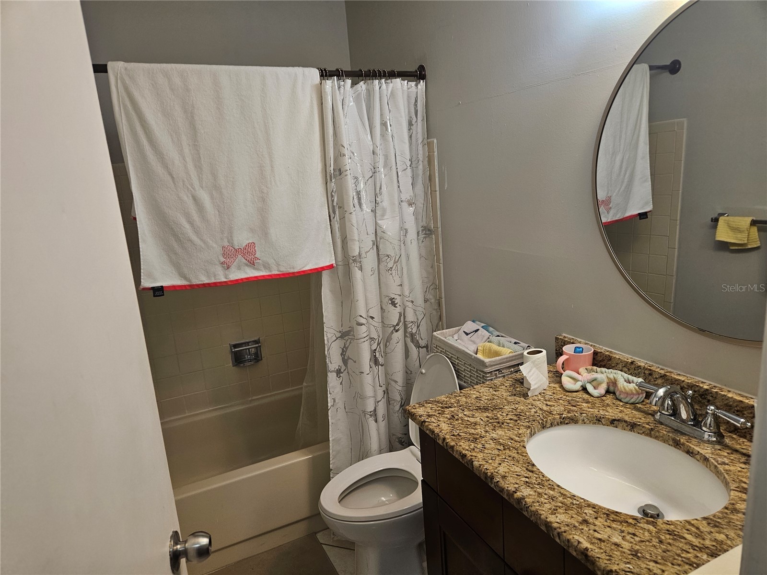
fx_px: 510
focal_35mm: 23
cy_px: 288
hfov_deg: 73.9
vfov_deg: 58.9
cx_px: 384
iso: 160
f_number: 1.8
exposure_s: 1/149
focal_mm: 5.4
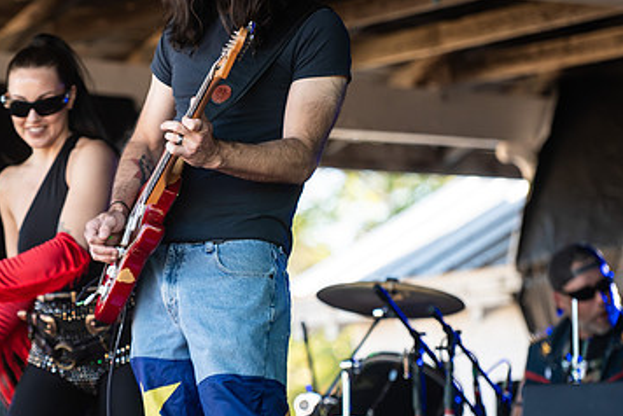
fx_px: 3949
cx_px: 208
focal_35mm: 228
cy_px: 169
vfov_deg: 6.0
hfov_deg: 9.0
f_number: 2.8
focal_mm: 140
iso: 500
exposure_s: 1/800
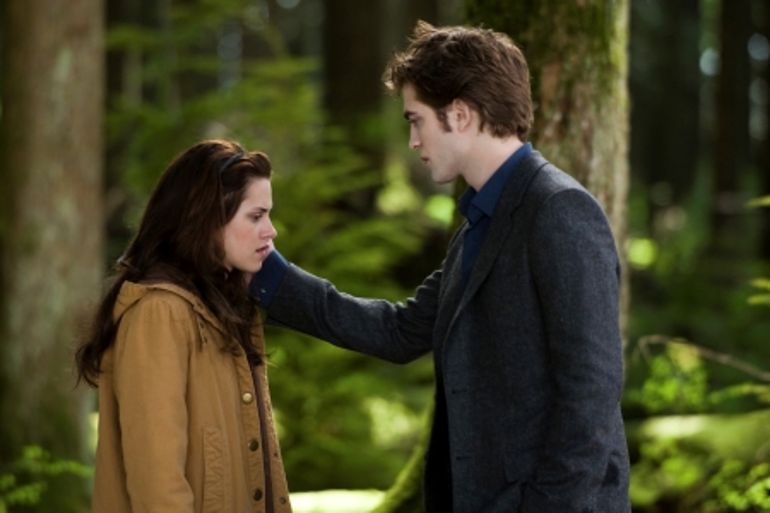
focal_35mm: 200
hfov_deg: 10.3
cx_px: 385
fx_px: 4277
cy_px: 256
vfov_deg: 6.9
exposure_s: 1/160
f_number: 4
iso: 500
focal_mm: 200
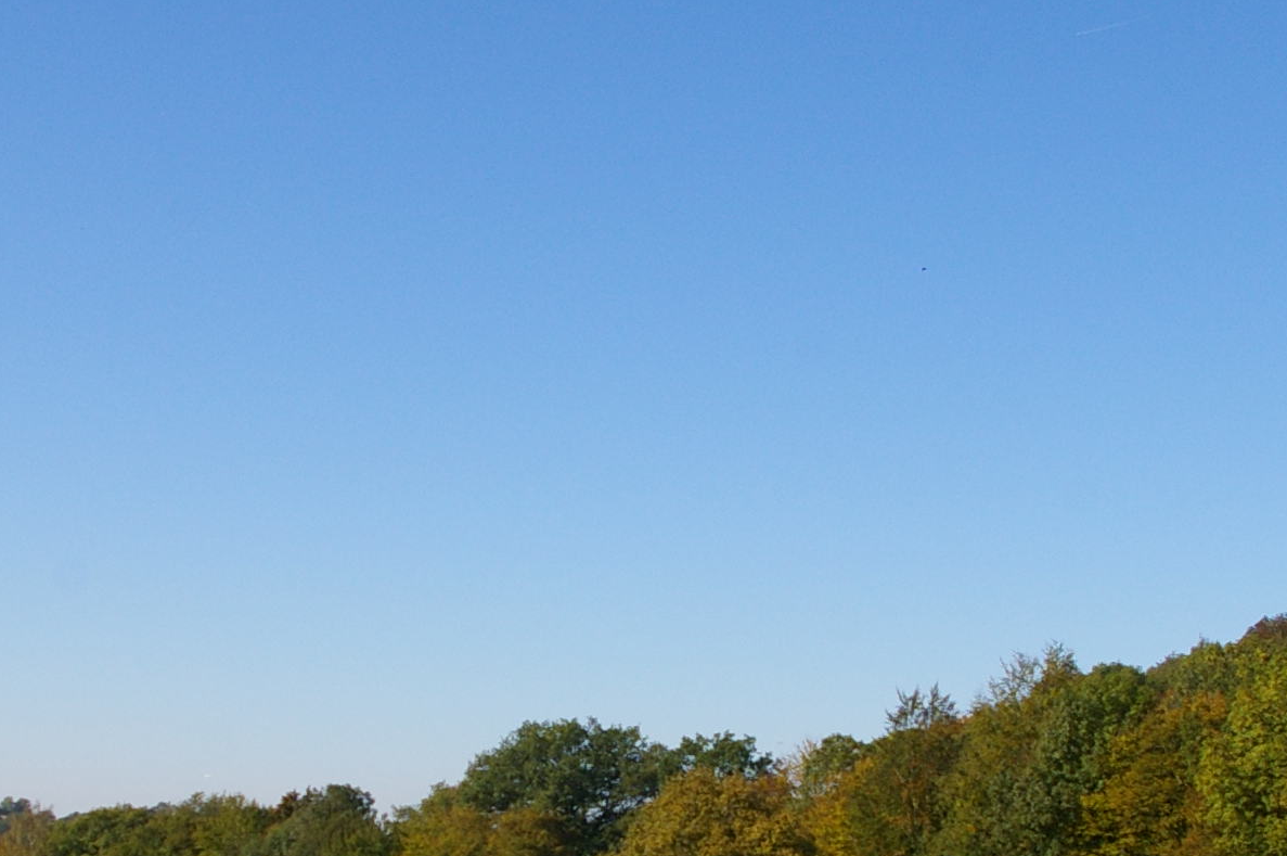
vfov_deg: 17.8
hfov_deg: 26.6
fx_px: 2714
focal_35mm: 76
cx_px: 549
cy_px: 647
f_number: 11
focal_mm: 20
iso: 200
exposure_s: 1/250
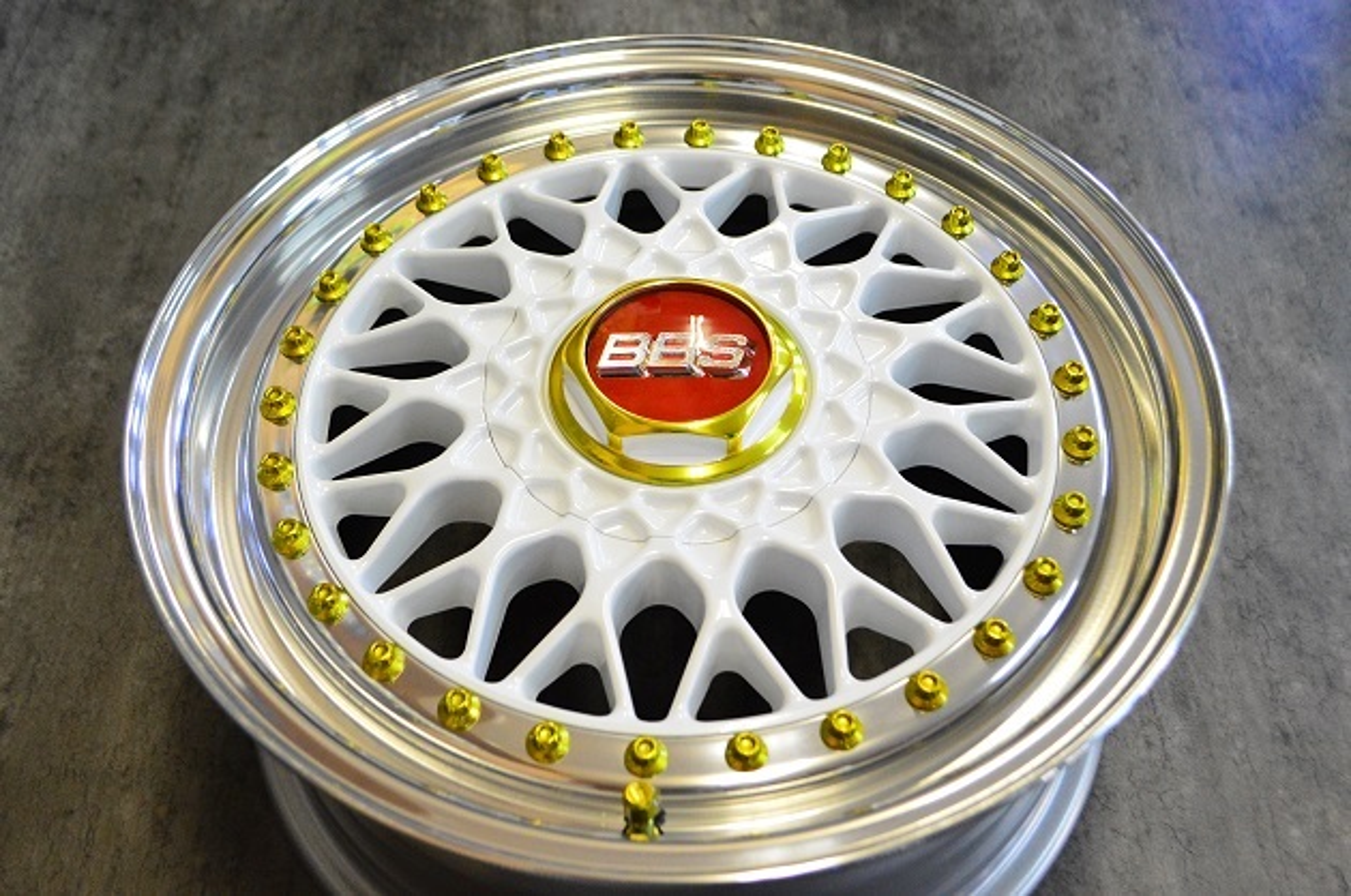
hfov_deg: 53.2
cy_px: 448
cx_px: 676
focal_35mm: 36
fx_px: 1349
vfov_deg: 36.8
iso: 3200
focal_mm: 24
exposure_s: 1/125
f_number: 5.6
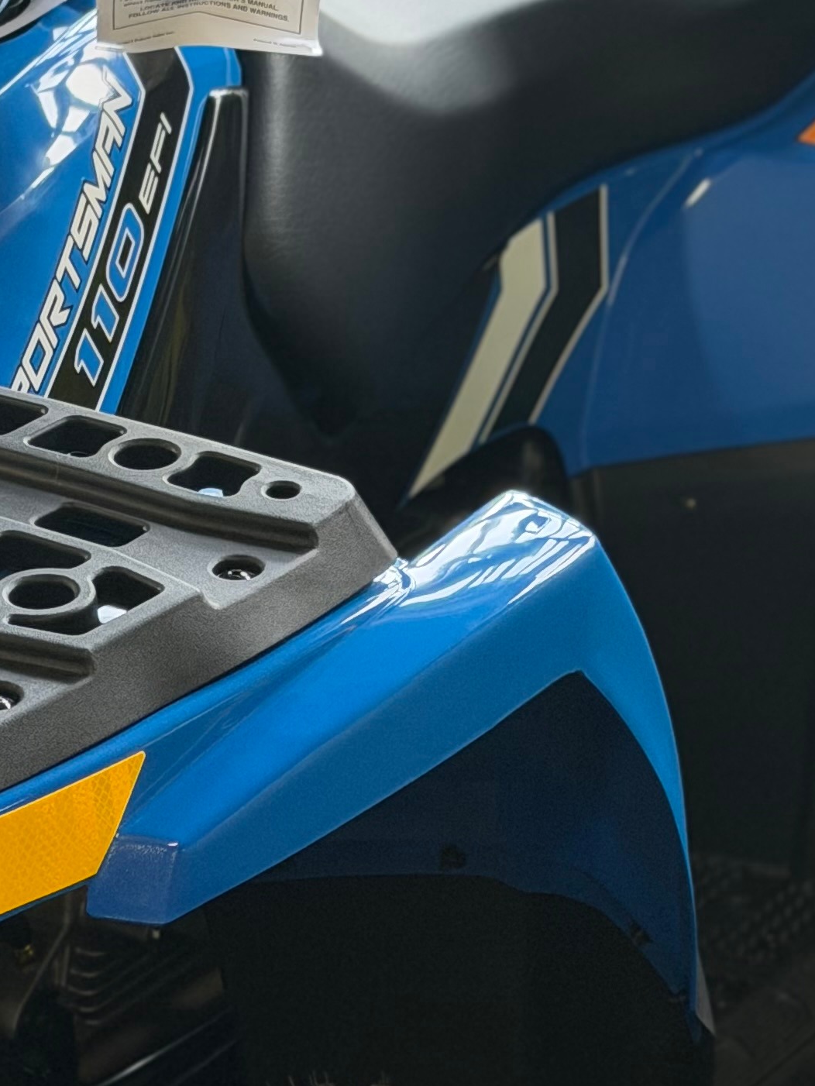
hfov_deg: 10.7
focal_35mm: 138
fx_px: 4331
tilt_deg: -22.4
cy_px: 531
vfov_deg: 14.3
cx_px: 29
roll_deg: -1.2
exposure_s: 1/71
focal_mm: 6.76
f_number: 1.78
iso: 100
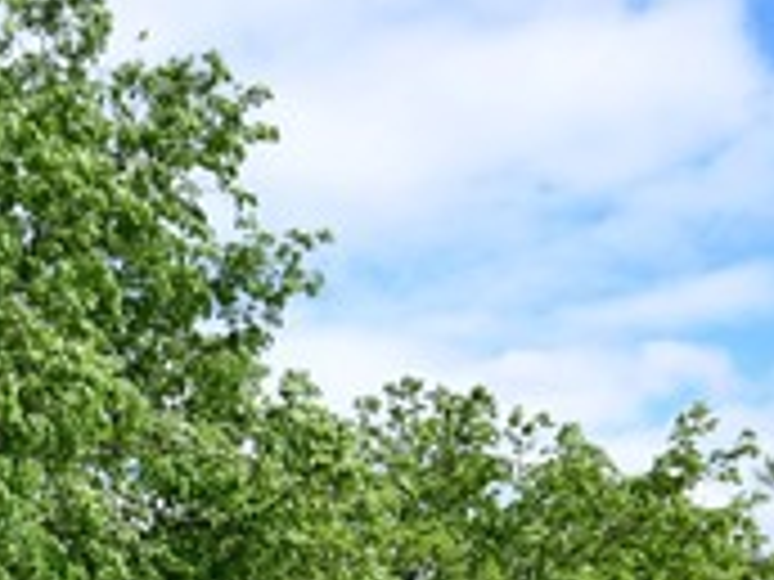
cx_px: -50
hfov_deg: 26.0
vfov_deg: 18.3
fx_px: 1560
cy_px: 910
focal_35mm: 70
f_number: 9
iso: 160
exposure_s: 1/320
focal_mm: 13
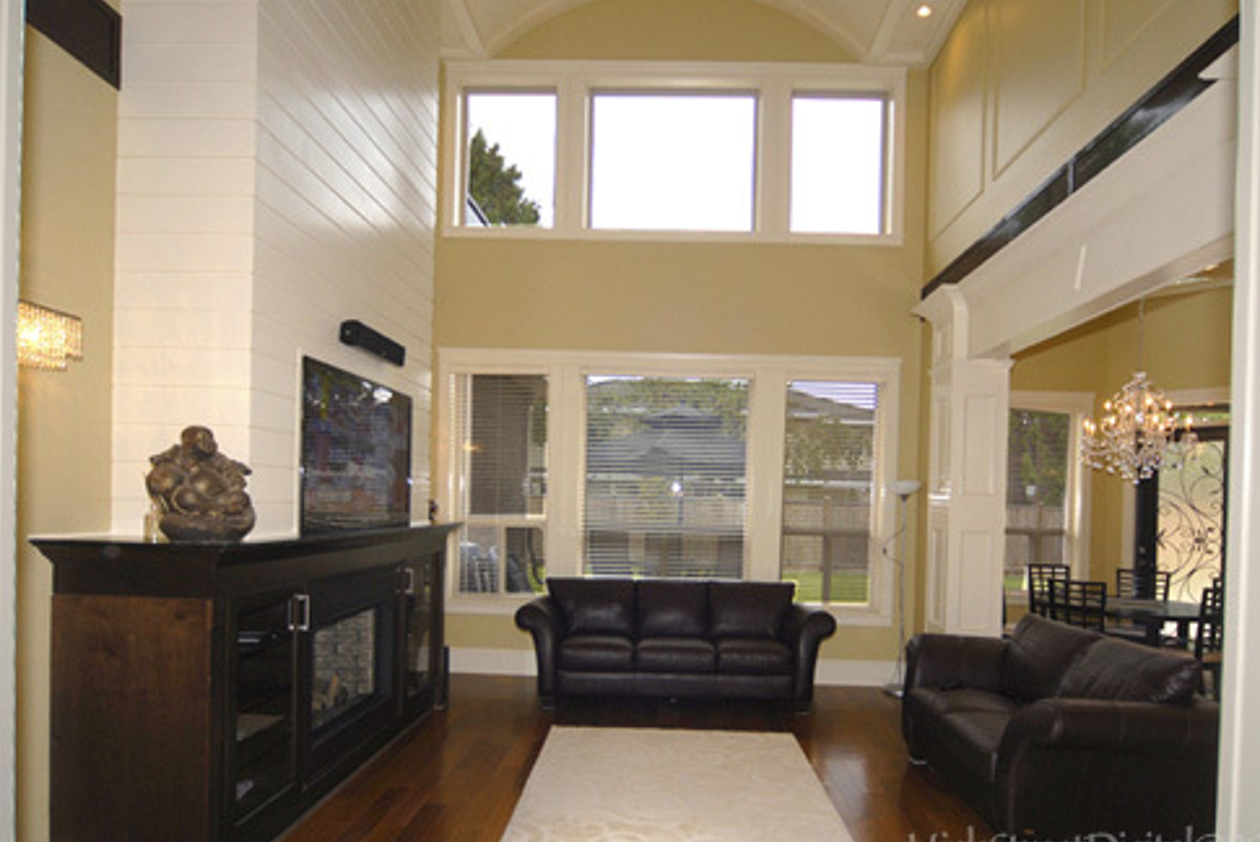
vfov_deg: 64.6
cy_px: 442
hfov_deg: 86.8
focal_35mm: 19
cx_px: 657
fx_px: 665
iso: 100
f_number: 4.5
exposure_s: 1/60
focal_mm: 12
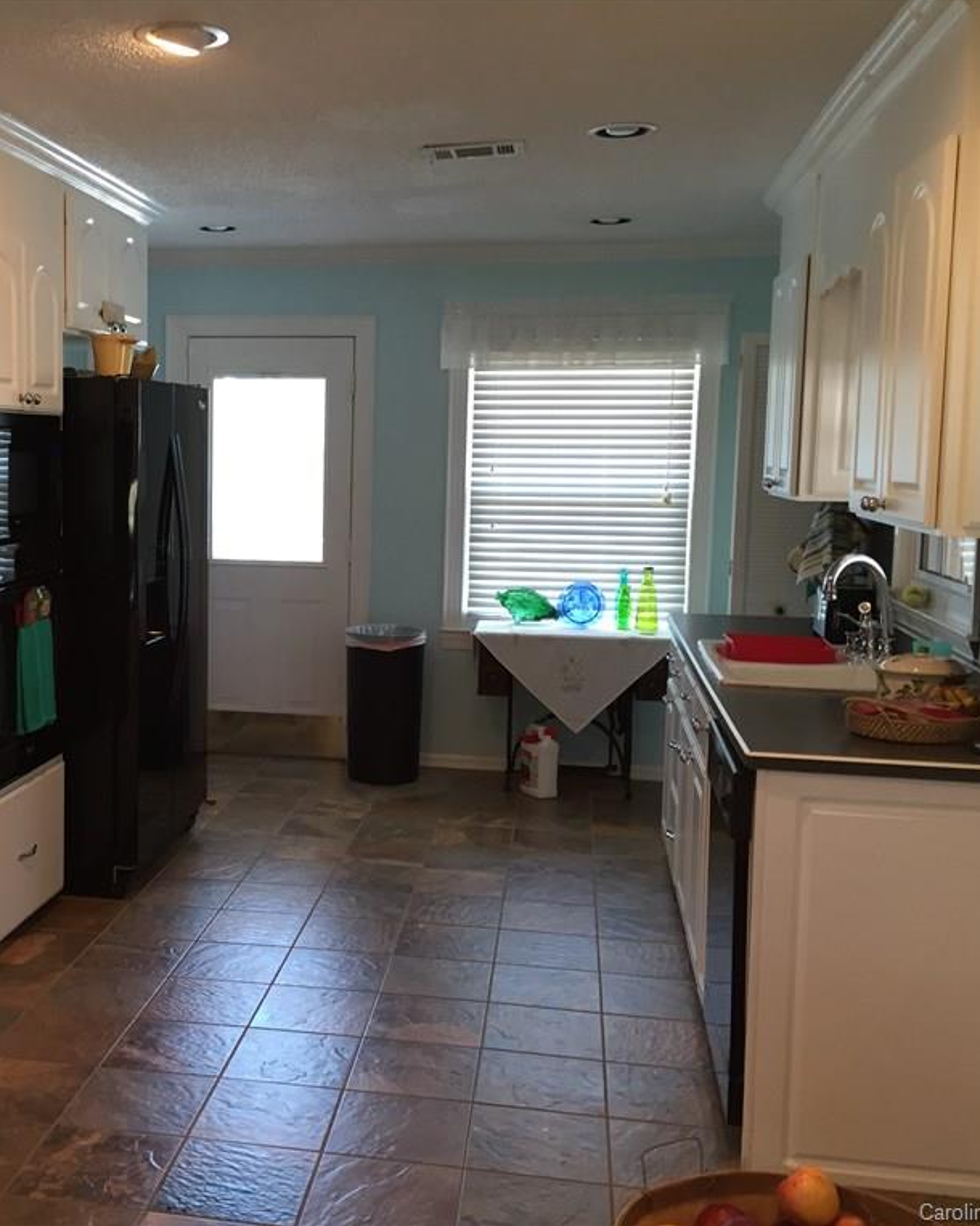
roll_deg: -2.2
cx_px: 281
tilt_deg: -7.5
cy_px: 611
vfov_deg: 47.9
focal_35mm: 38
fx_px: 1378
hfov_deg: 38.4
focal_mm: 4.15
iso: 64
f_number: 2.2
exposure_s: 1/30
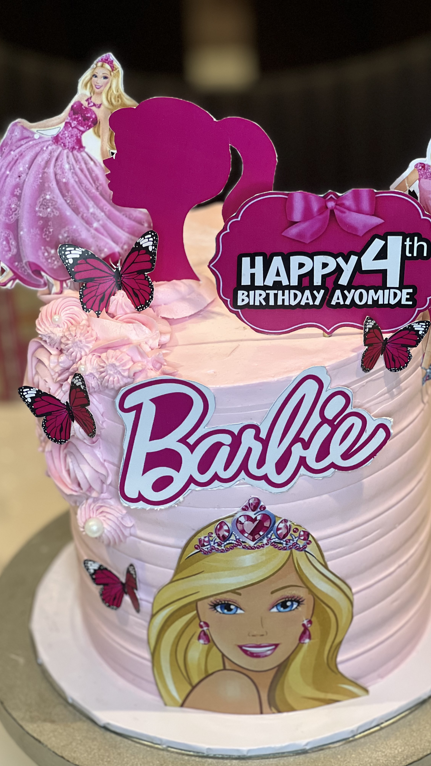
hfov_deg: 14.4
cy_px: 383
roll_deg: +2.7
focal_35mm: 84
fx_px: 1707
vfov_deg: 25.3
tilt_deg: -30.6
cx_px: 230
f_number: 2.8
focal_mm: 9
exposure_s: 1/50
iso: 125
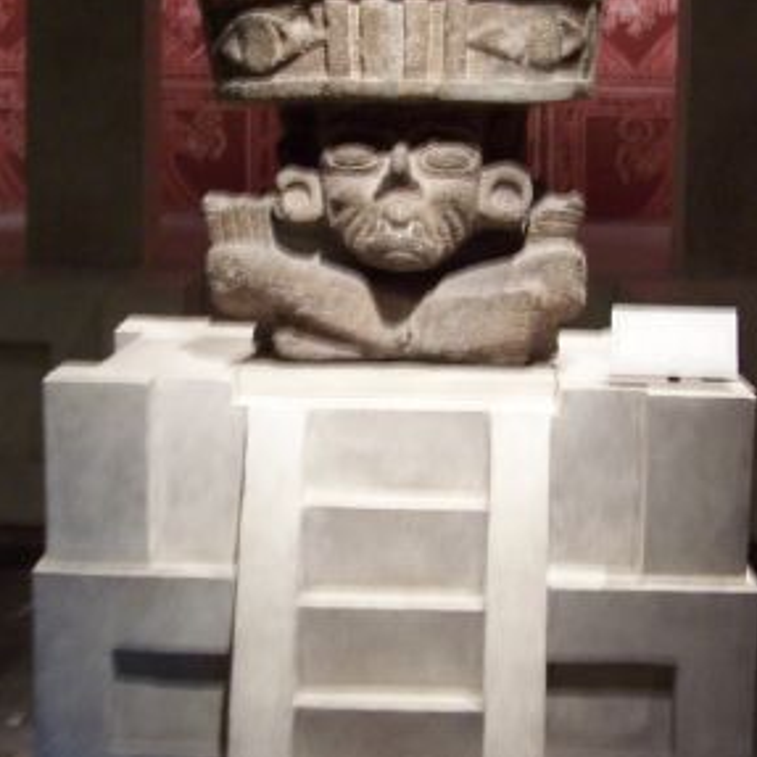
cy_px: 353
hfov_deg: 23.1
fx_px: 1856
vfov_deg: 23.1
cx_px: 398
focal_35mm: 75
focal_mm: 6.3
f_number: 2.8
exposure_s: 1/8
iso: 140
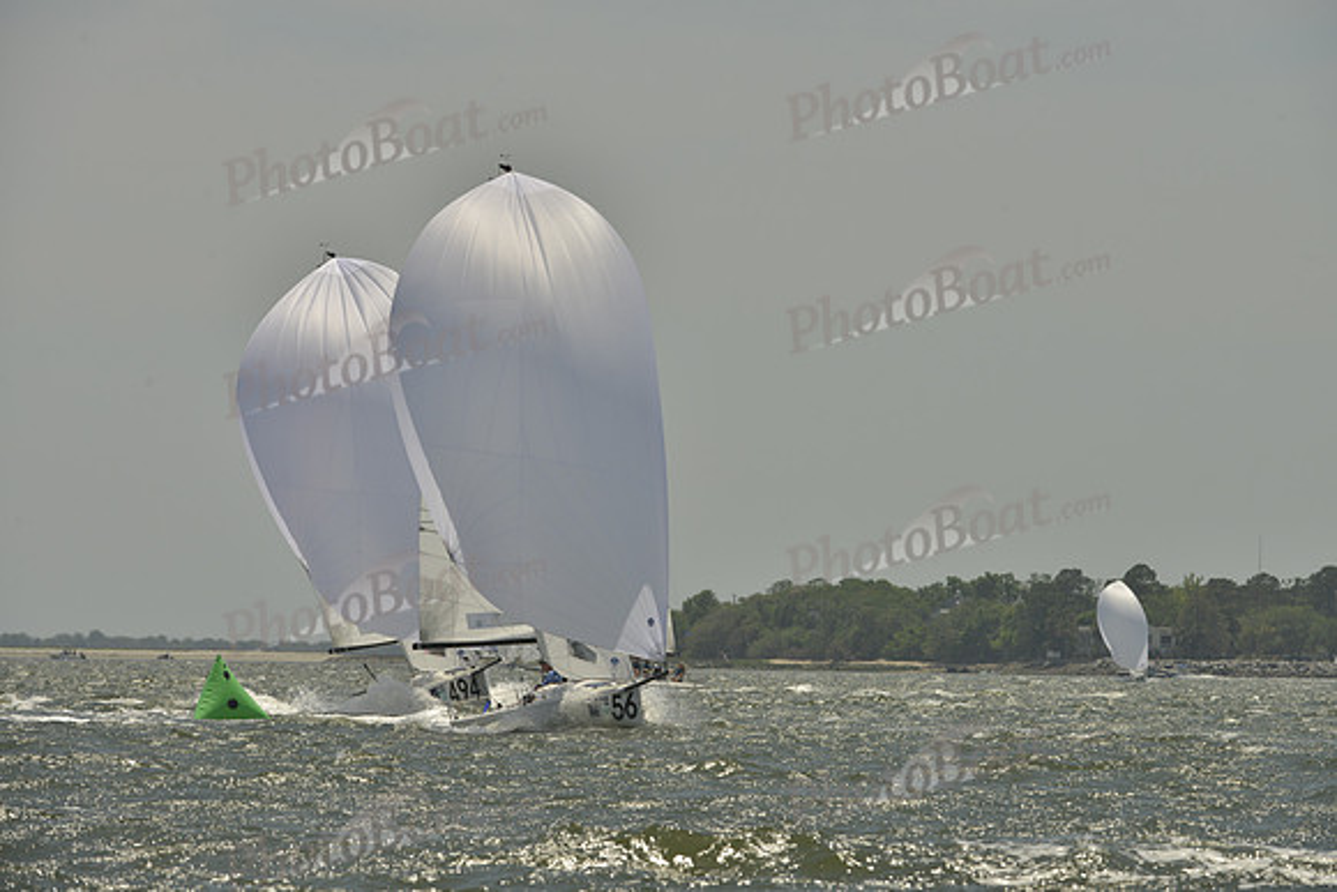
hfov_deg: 7.1
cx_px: 668
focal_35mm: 290
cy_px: 446
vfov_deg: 4.7
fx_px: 10772
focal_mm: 290
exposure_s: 1/1250
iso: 280
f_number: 11
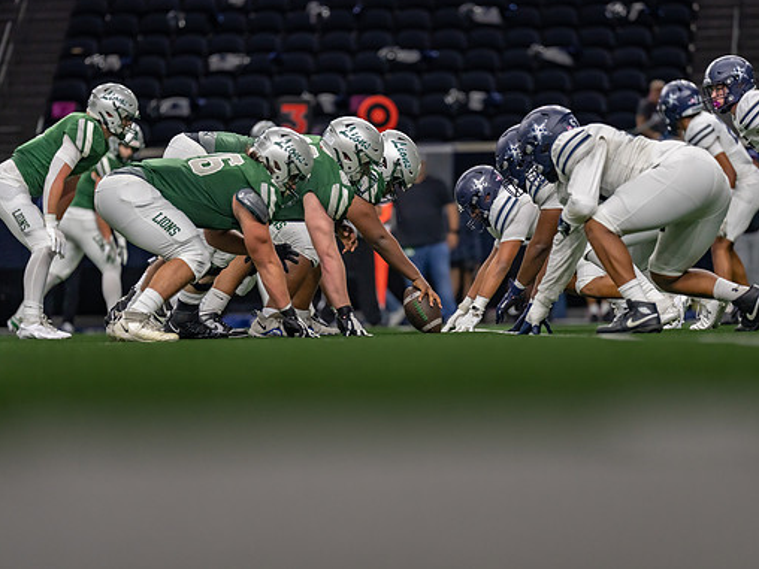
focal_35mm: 235
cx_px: 418
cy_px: 266
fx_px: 5153
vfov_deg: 6.3
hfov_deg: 8.4
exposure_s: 1/1250
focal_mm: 200
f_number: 2.8
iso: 1600
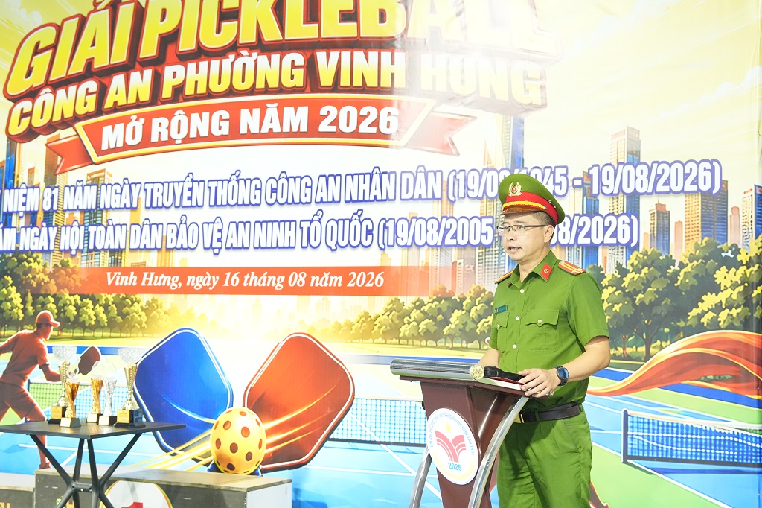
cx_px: 381
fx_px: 1481
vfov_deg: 19.4
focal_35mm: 70
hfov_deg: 28.9
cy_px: 254
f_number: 2.8
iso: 3200
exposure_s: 1/80
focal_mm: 47
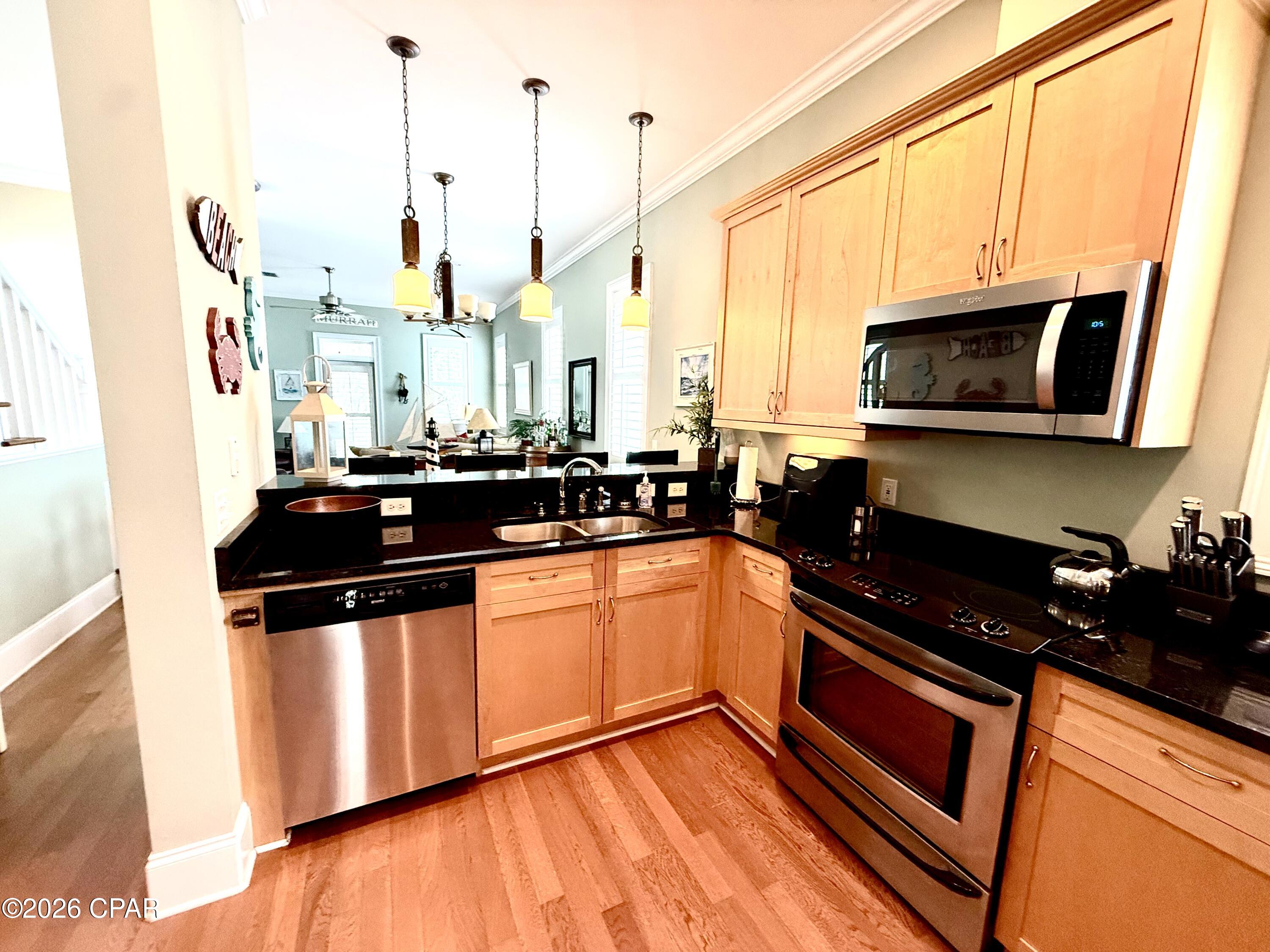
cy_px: 476
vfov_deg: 85.7
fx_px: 514
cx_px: 635
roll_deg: -1.7
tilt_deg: -8.6
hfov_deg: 102.1
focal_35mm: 14
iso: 500
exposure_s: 1/120
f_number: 2.2
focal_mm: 2.22
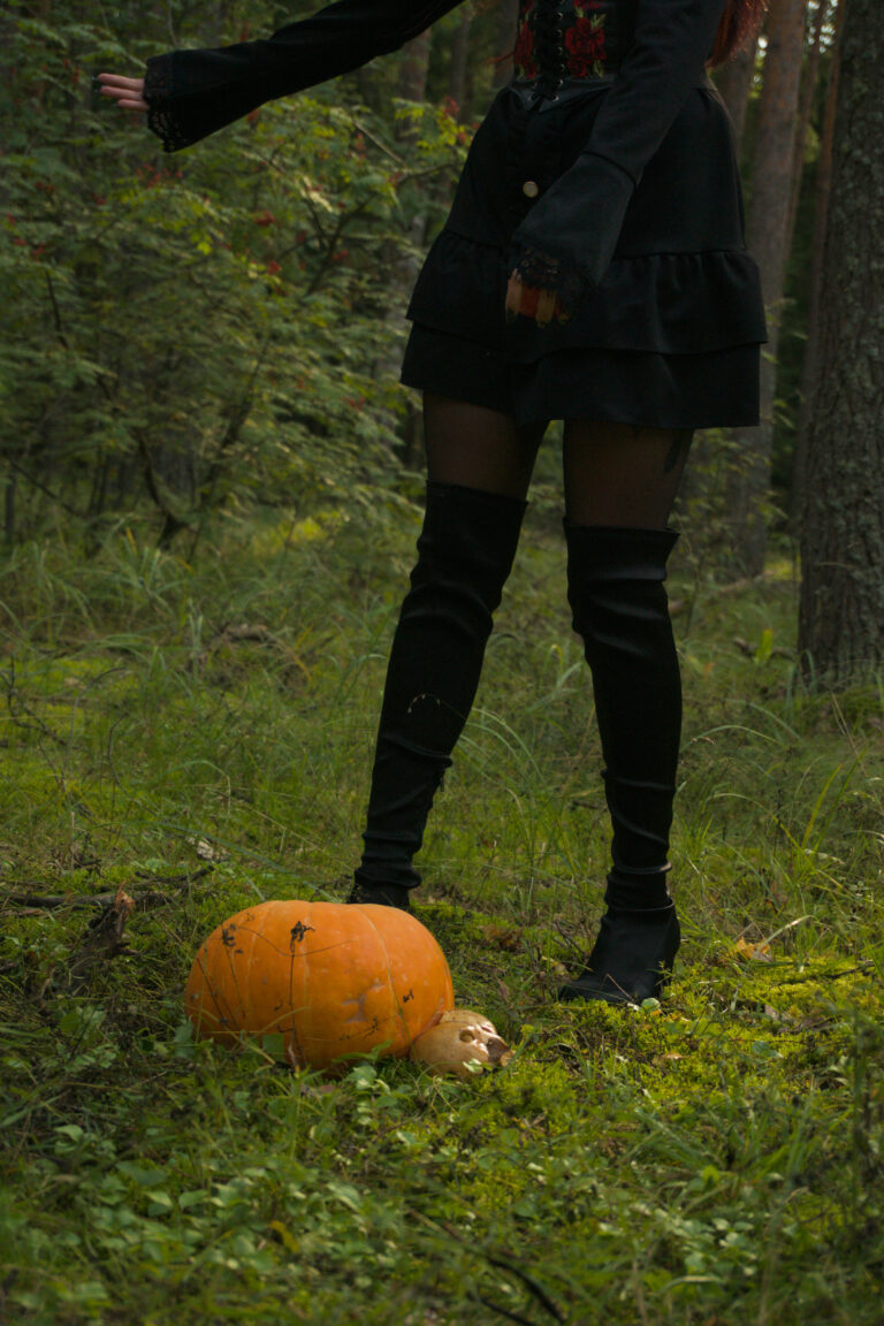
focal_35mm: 75
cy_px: 663
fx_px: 2762
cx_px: 442
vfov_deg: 27.0
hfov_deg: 18.2
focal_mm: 50
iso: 800
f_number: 5.6
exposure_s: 1/320
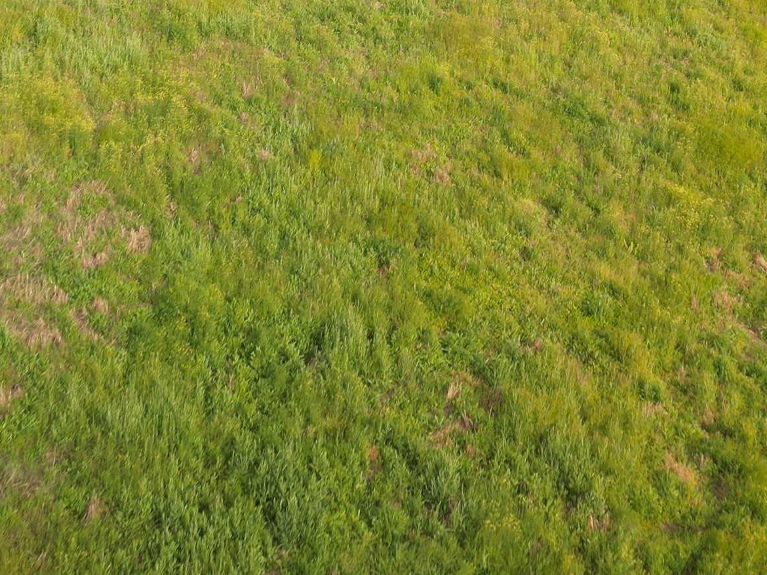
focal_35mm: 63
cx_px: 175
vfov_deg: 21.6
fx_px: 1396
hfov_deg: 30.1
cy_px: -114
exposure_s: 1/100
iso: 100
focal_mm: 6.72
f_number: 1.7
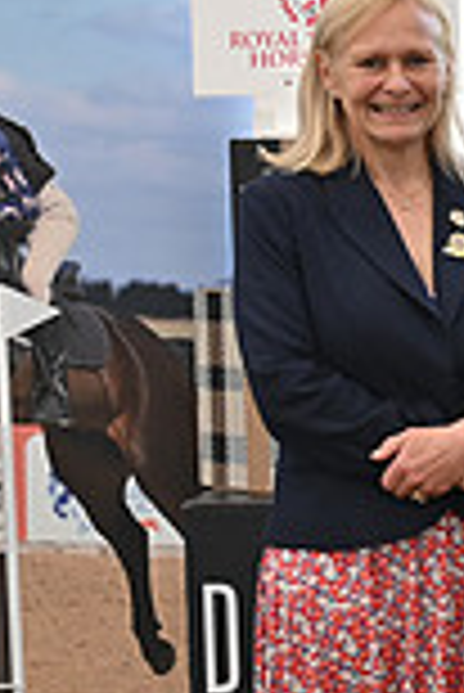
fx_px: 3048
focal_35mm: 158
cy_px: 310
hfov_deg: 8.0
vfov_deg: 13.0
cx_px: 1122
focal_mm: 42
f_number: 8
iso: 800
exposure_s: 1/320
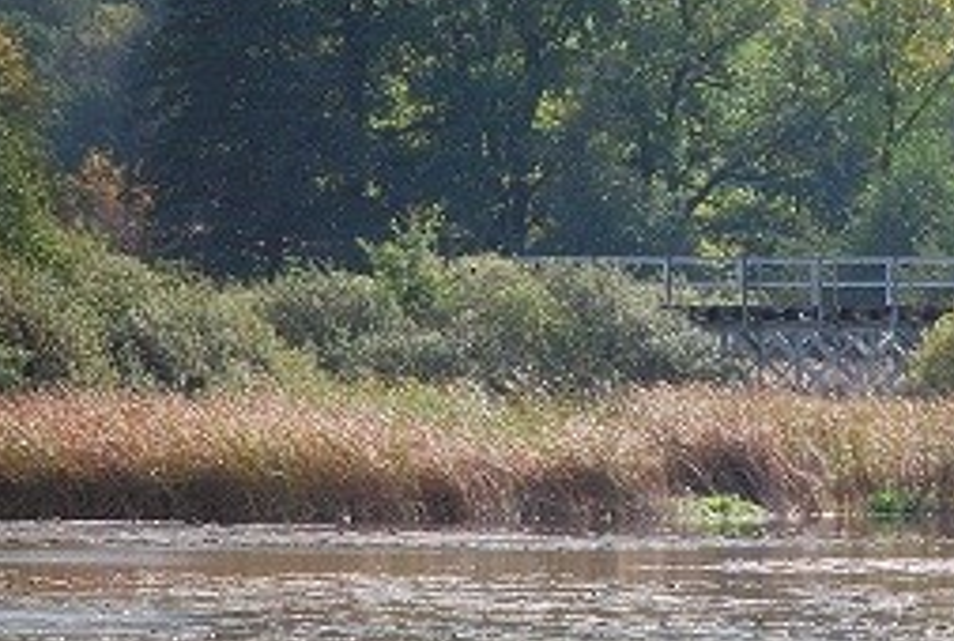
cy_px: 317
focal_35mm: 573
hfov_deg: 3.6
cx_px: 837
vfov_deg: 2.4
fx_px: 15220
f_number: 5.6
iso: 250
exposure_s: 1/500
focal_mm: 200
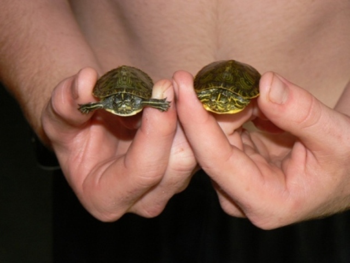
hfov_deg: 25.7
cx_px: 175
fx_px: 768
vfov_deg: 19.4
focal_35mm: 76
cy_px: 132
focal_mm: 12.6
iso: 100
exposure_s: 1/30
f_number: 3.2
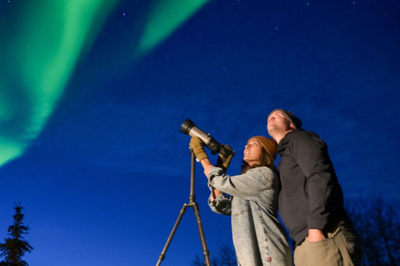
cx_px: 200
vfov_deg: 53.1
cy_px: 133
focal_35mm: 24
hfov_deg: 73.7
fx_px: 267
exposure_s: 1/5
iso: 2500
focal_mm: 24
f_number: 3.5
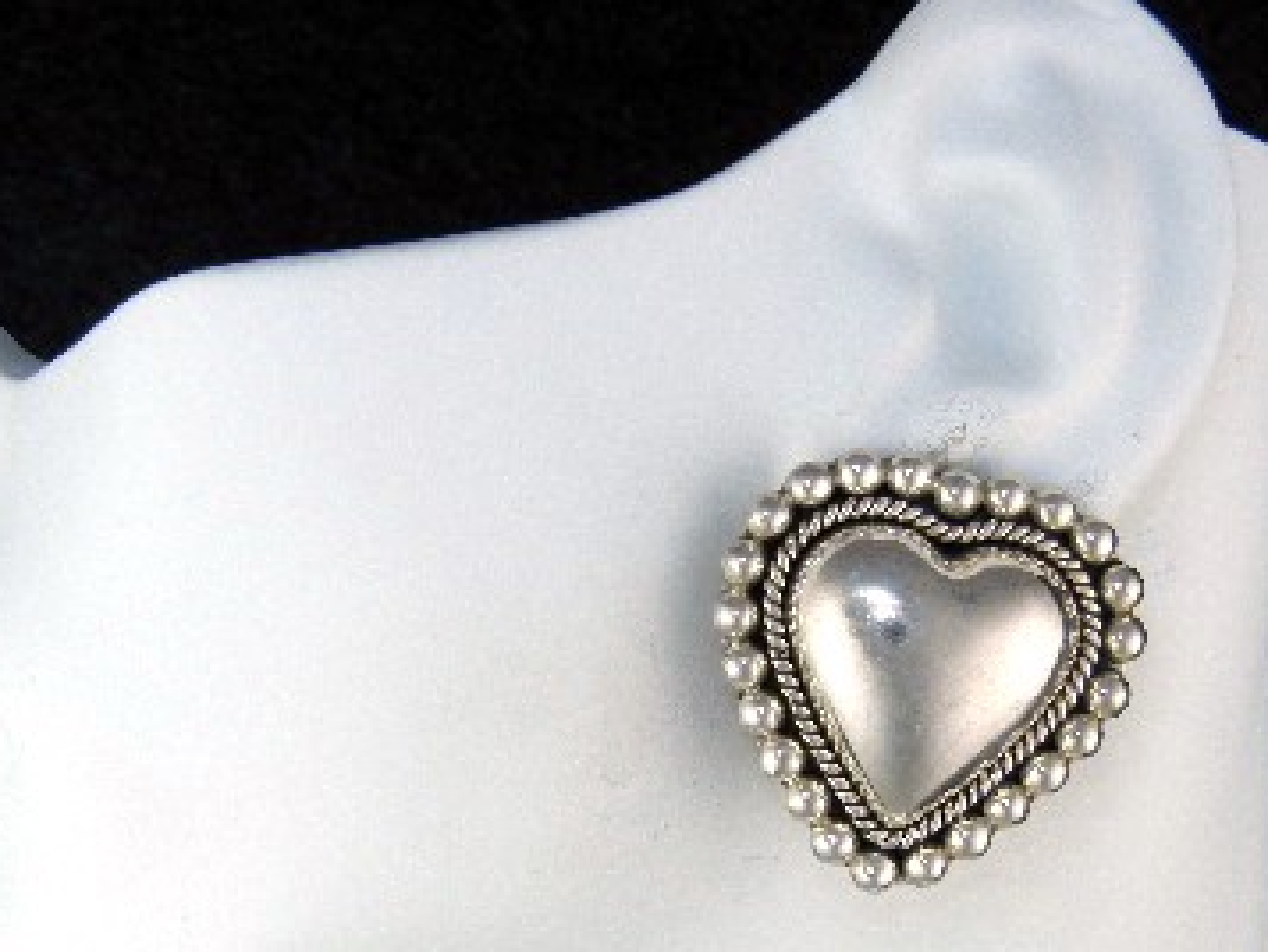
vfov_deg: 23.8
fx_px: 2235
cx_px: 664
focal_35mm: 61
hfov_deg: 31.7
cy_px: 732
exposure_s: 1/35.5
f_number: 3.6
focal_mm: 6.2
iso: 160
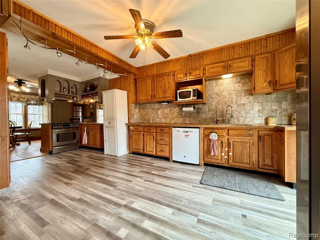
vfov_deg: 85.7
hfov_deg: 102.1
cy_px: 120
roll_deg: -0.1
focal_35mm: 14
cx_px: 160
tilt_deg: -0.8
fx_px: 129
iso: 250
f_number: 2.2
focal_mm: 2.22
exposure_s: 1/60
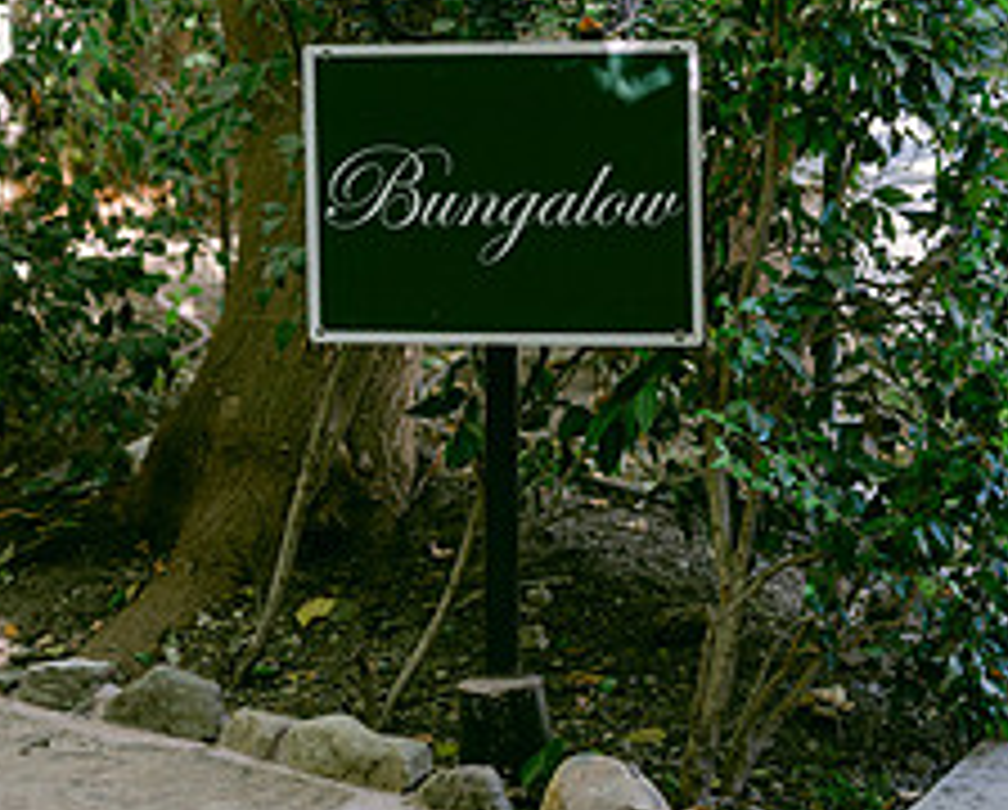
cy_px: 40
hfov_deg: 20.3
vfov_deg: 16.1
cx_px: 493
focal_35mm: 94
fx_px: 2809
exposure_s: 1/125
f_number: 1.8
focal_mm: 50
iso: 180
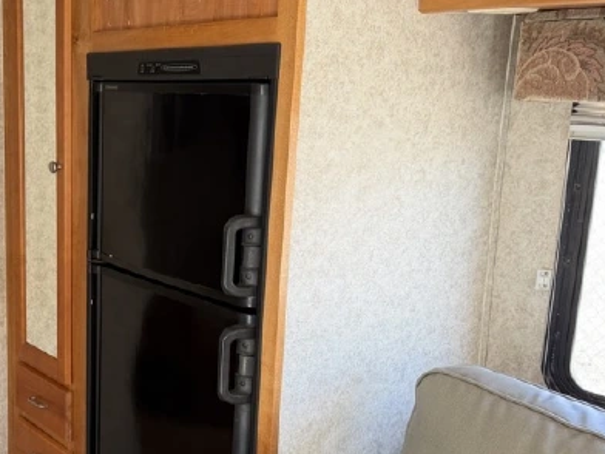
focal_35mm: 49
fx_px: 856
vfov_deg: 29.5
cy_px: 287
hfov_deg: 36.4
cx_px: 56
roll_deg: +0.0
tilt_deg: -11.7
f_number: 1.78
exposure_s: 1/121
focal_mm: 6.76
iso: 125
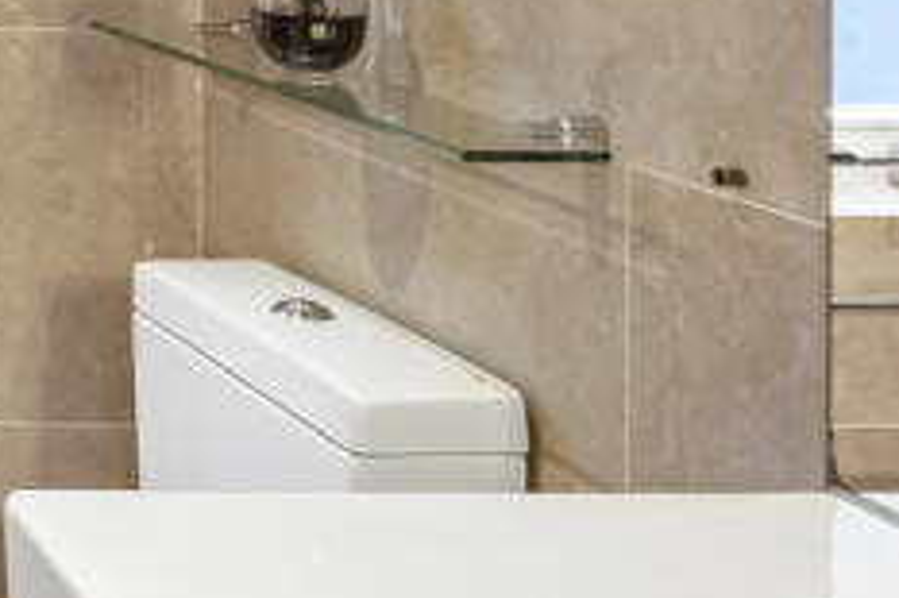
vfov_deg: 18.6
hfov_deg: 21.8
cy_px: -249
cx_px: -644
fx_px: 1647
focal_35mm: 66
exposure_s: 1/13
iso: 1250
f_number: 11
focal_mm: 10
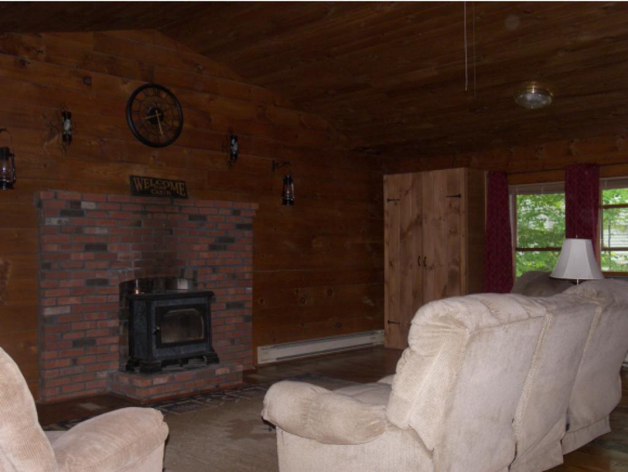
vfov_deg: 38.7
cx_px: 314
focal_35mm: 37
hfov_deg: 50.1
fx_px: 672
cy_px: 236
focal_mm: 7.8
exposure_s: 1/40
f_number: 3.2
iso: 160
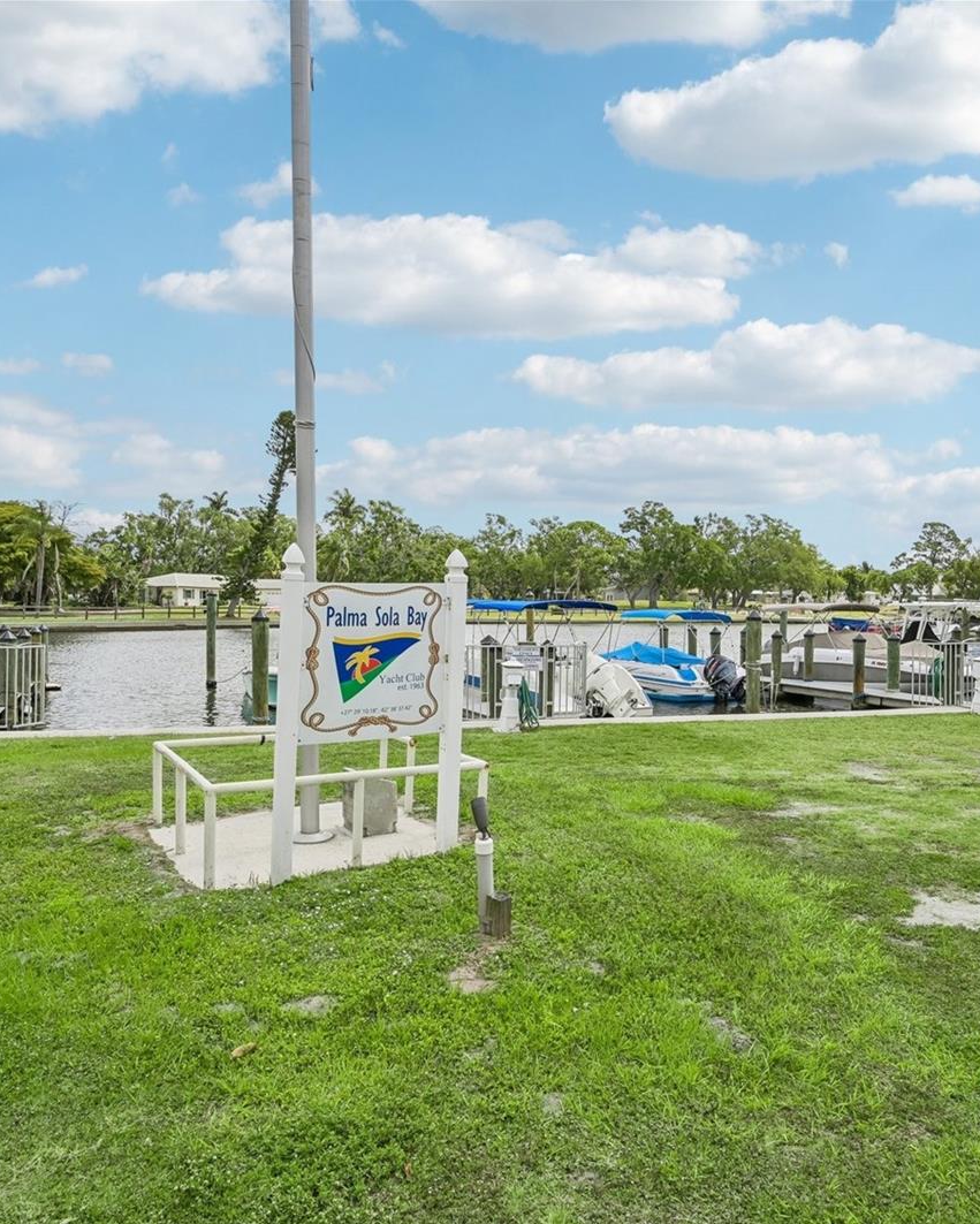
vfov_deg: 70.3
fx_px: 870
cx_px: 530
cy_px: 613
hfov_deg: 58.7
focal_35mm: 24
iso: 400
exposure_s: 1/1600
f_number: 8
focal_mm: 17
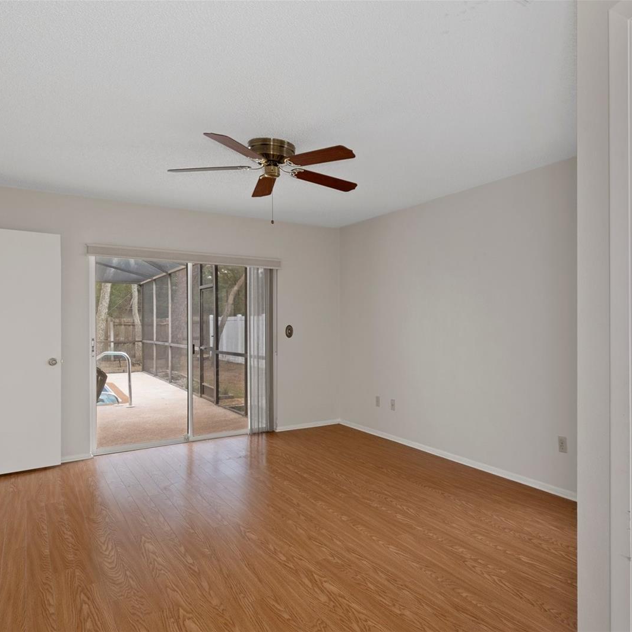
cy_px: 316
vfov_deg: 67.3
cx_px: 407
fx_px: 475
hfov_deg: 65.9
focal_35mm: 23
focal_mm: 12
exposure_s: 2.5
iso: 320
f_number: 8
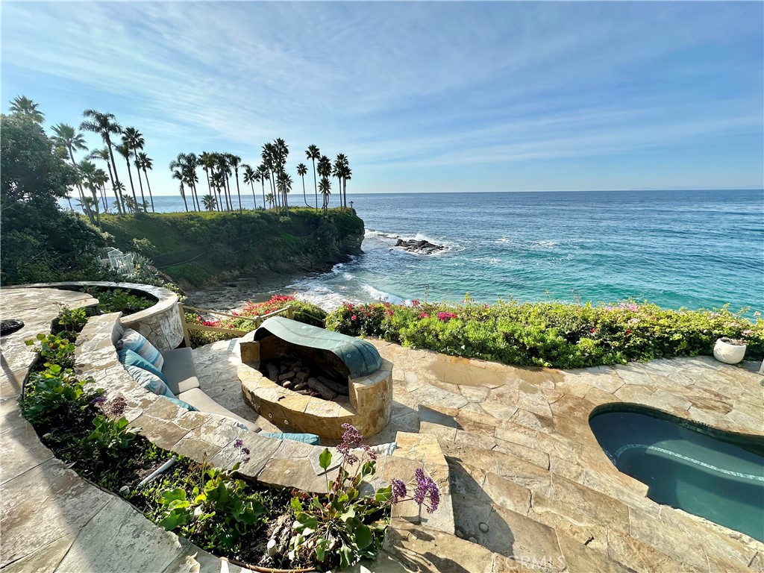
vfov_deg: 85.7
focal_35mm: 14
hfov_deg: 102.1
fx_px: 309
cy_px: 286
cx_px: 382
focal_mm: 2.22
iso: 50
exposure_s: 1/1887
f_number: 2.2
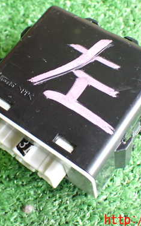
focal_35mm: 61
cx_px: 60
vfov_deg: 33.4
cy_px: 92
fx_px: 374
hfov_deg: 21.3
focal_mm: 6.37
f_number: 2.5
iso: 1000
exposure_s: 1/40
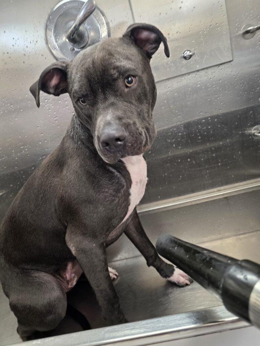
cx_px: 130
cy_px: 173
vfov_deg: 73.9
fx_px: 230
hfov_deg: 58.9
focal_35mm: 23
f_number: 1.7
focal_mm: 6.3
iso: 200
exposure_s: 1/120
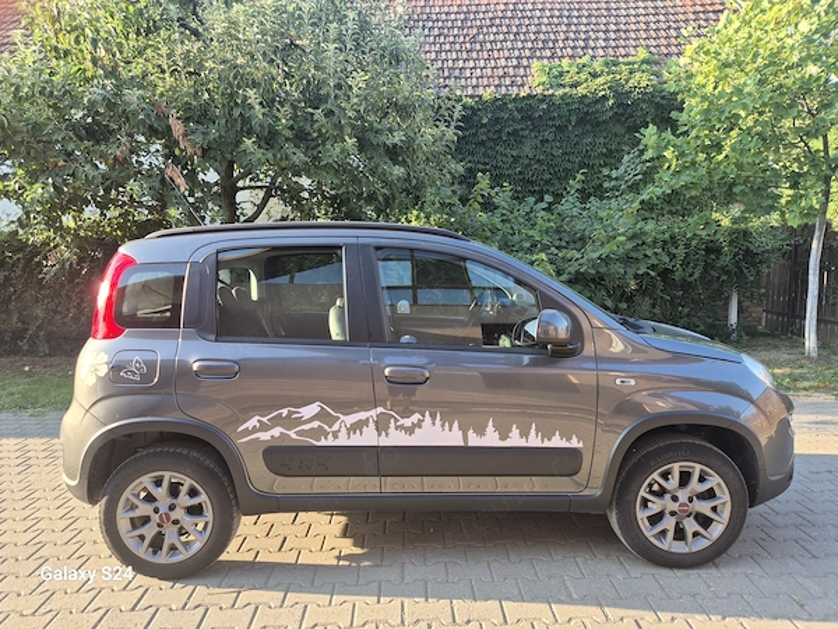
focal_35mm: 23
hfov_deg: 73.9
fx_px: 557
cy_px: 314
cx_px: 419
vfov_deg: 58.9
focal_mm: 5.4
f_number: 1.8
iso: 32
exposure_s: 1/180
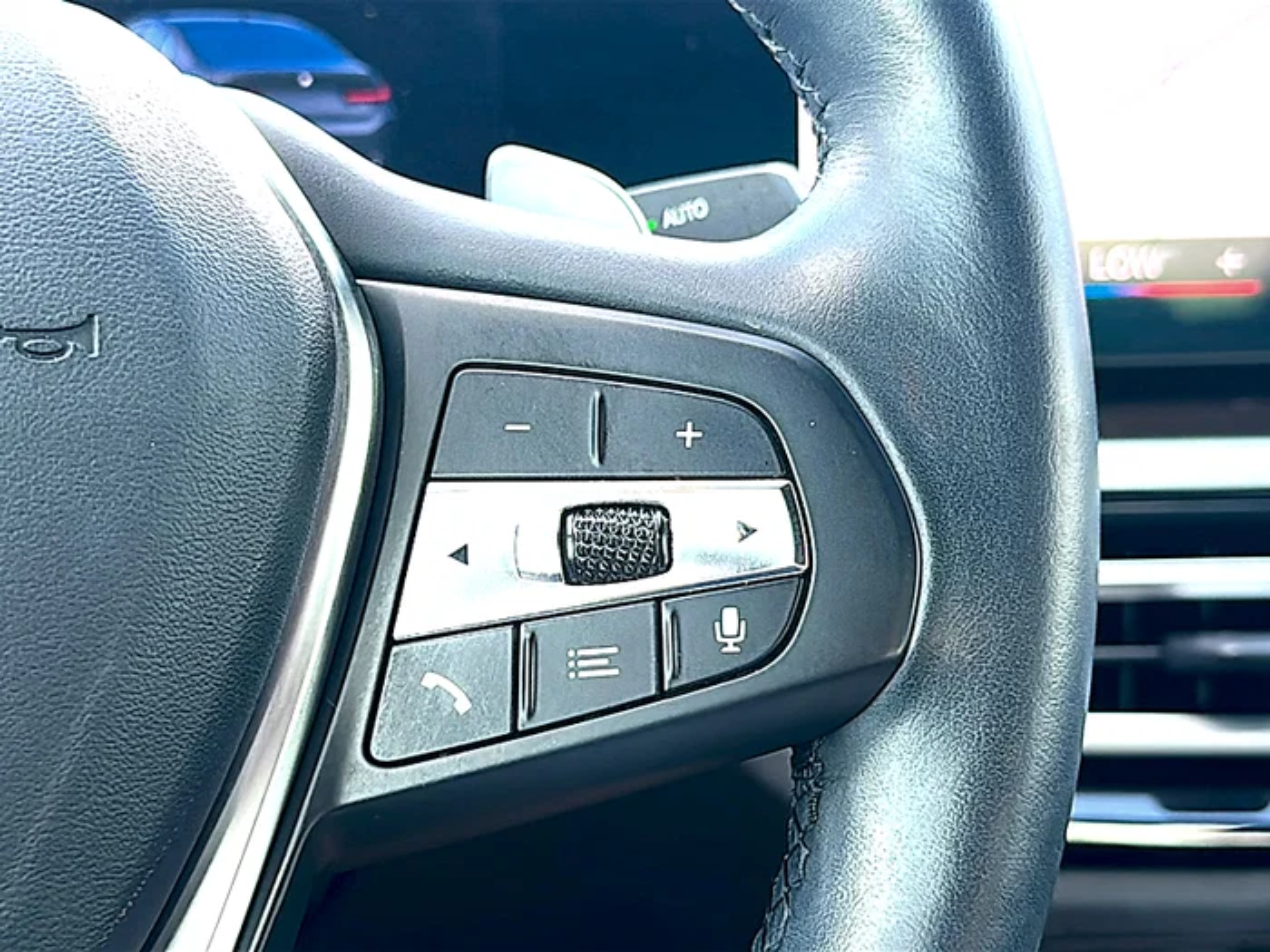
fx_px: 1651
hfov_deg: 42.1
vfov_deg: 32.2
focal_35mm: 45
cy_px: 476
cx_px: 635
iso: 100
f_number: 1.78
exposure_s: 1/215
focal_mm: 6.86
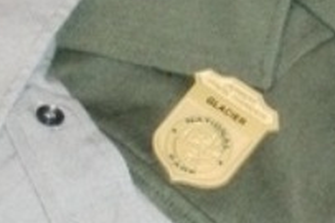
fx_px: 1813
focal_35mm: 195
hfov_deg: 10.6
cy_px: 129
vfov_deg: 7.0
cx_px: 191
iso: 400
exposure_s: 1/40
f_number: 3.9
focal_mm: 6.66
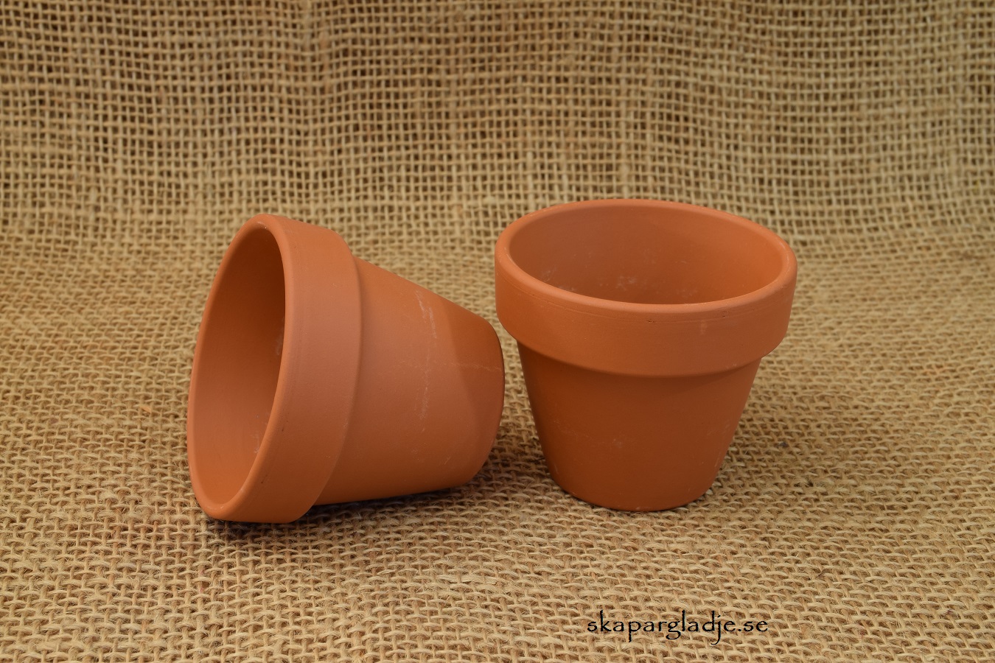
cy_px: 332
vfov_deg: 20.2
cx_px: 498
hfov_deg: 29.9
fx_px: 1865
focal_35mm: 68
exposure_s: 8
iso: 100
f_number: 16
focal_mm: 45
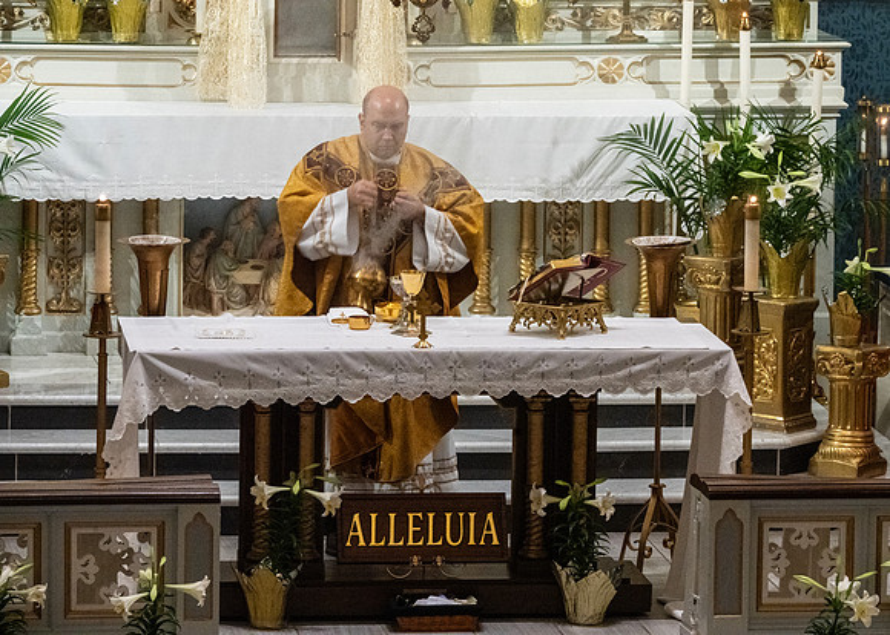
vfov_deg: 6.0
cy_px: 270
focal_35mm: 241
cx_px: 548
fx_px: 6089
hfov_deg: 8.4
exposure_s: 1/60
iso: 5000
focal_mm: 200
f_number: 14
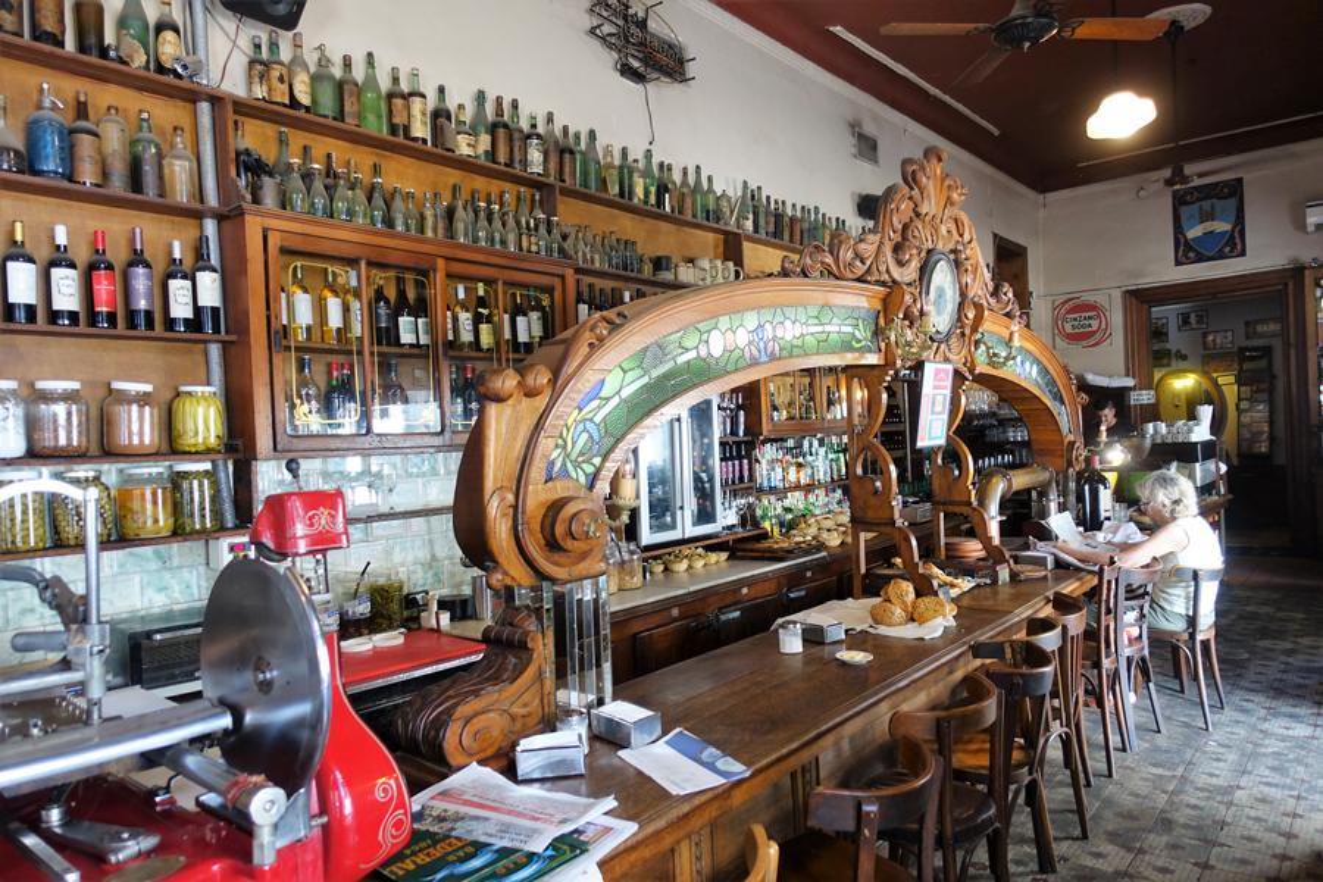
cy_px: 441
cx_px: 662
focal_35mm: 24
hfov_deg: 73.7
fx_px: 882
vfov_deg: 53.1
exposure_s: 1/30
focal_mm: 8.8
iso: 200
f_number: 1.8
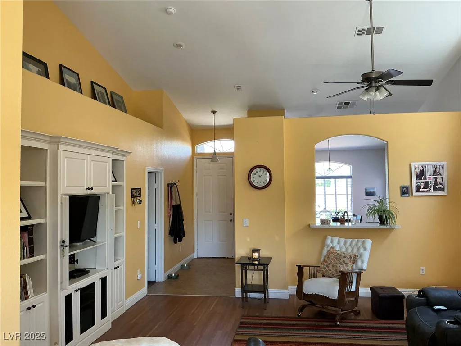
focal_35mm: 28
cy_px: 173
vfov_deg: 49.7
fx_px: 373
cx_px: 230
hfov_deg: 63.4
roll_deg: +0.7
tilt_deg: +4.9
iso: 64
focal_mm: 3
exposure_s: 1/60
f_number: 1.8
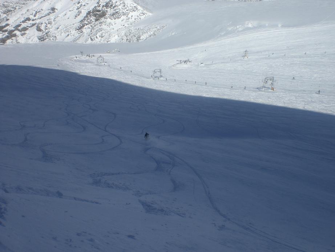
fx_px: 368
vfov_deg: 37.7
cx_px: 168
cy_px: 126
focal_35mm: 38
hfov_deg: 49.0
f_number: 4.4
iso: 50
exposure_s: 1/1000
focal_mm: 6.3
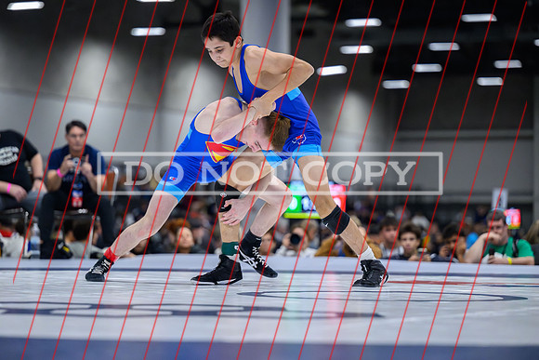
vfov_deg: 11.4
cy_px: 180
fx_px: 1797
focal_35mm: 120
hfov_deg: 17.1
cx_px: 270
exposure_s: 1/800
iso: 9000
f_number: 2.8
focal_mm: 120
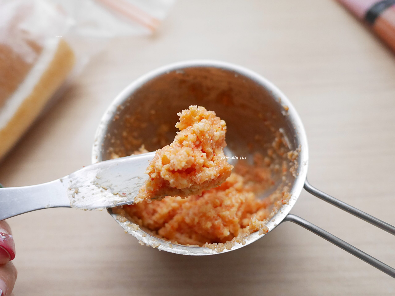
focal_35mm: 30
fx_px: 342
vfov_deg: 46.8
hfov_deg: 59.9
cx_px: 198
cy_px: 148
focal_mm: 15
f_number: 2.5
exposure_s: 1/60
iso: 1250
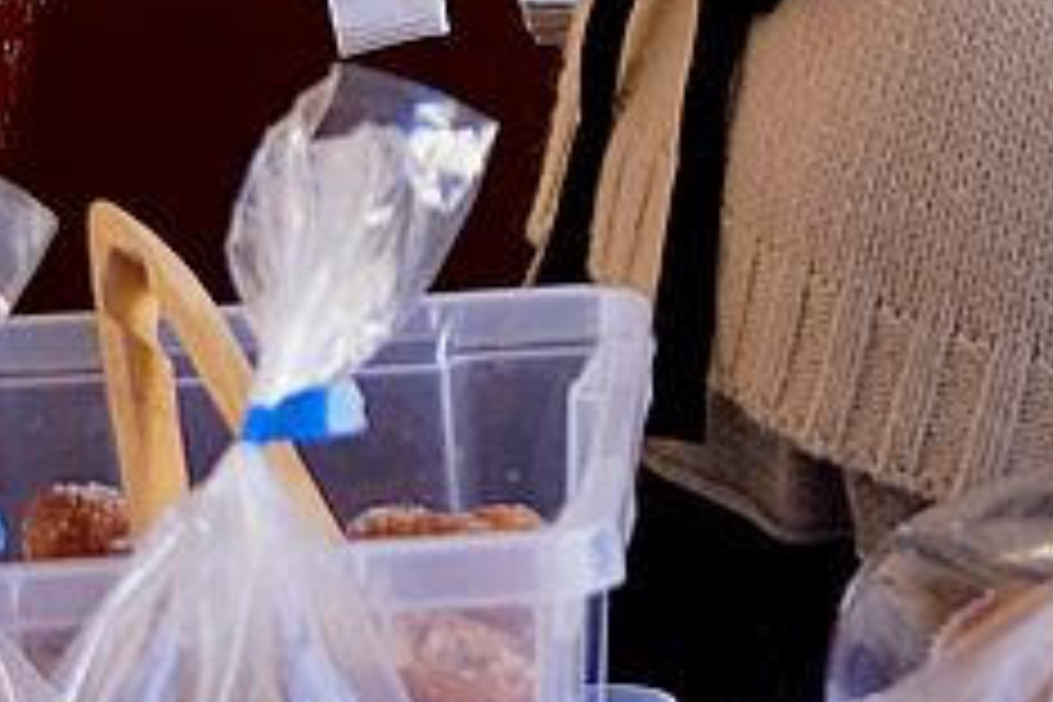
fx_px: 6953
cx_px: 2268
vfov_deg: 5.7
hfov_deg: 8.2
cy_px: -484
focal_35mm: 238
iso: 320
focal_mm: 29
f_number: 4.5
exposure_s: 1/160
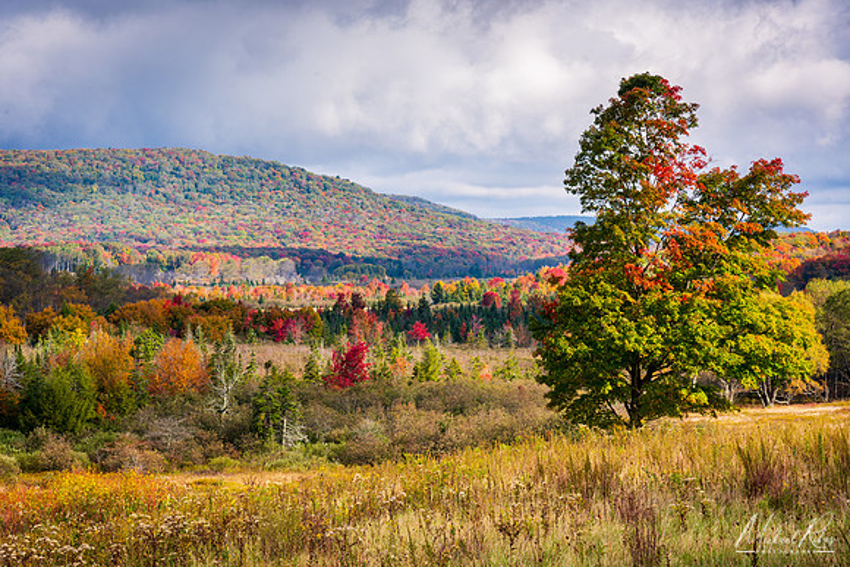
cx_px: 425
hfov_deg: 23.6
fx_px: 2031
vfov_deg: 15.9
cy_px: 284
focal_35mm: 86
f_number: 13
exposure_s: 1/60
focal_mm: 86
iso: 100
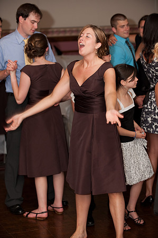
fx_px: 693
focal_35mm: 105
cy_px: 119
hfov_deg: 13.0
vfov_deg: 19.5
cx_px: 79
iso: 800
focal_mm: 105
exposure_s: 1/60
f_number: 4.5
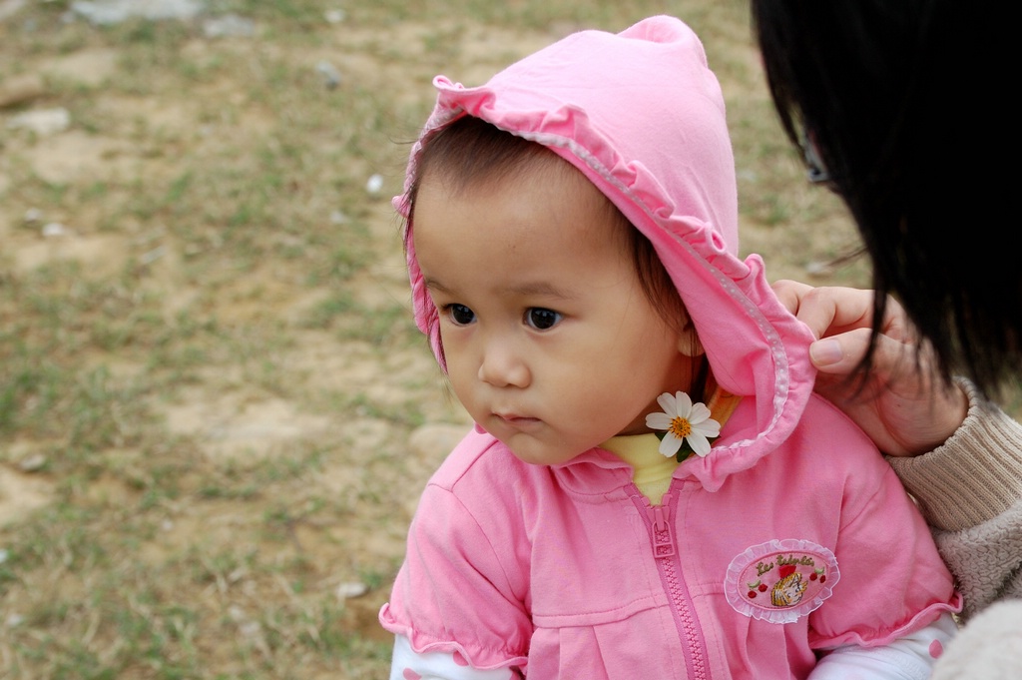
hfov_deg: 27.0
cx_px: 511
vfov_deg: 18.2
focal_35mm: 75
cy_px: 340
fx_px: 2127
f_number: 5.6
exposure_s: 1/250
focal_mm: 50
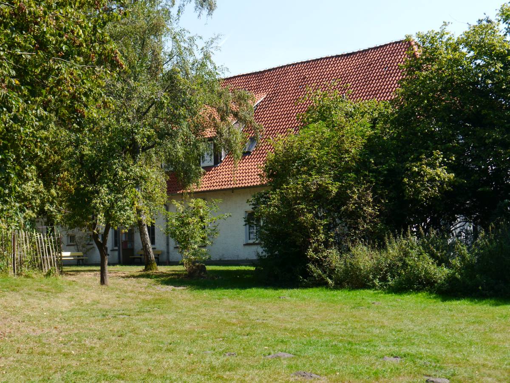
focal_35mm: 68
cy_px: 192
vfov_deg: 21.6
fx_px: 1002
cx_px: 255
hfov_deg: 28.5
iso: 160
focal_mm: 34
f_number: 7.1
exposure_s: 1/200
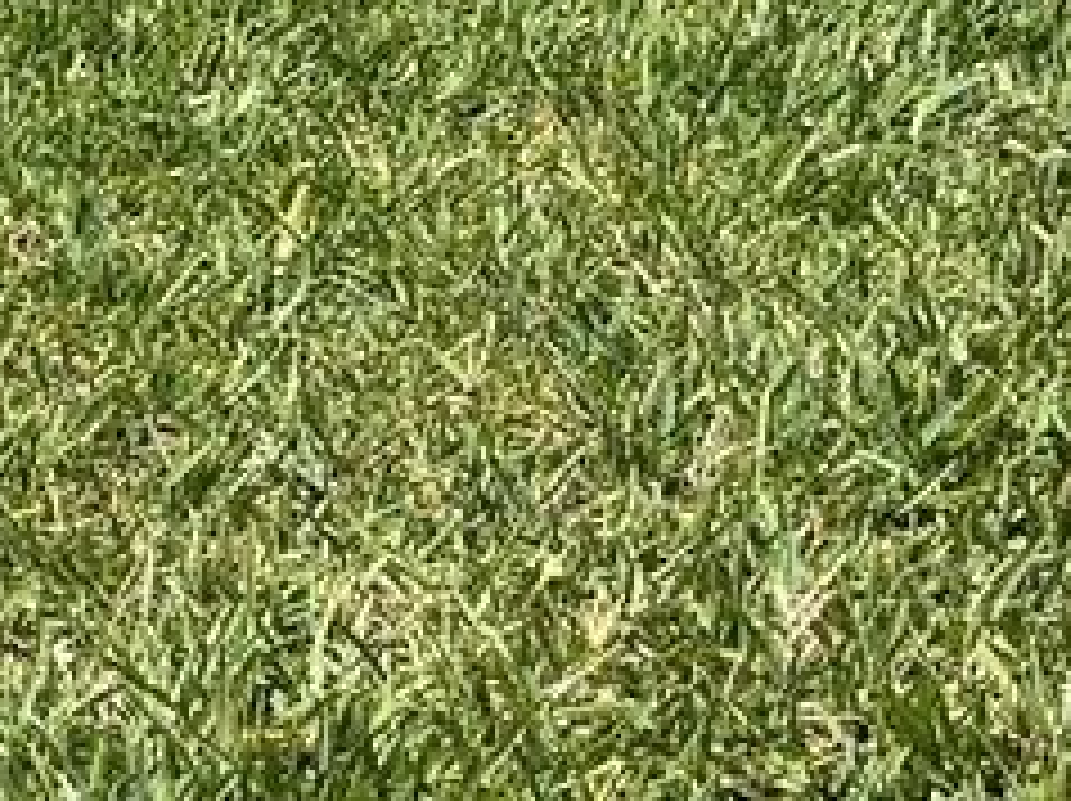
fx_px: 5409
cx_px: -1120
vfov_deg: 7.6
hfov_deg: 10.4
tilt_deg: -2.2
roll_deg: -0.1
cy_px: -1462
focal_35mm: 175
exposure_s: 1/3831
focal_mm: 5.96
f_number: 1.6
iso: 50
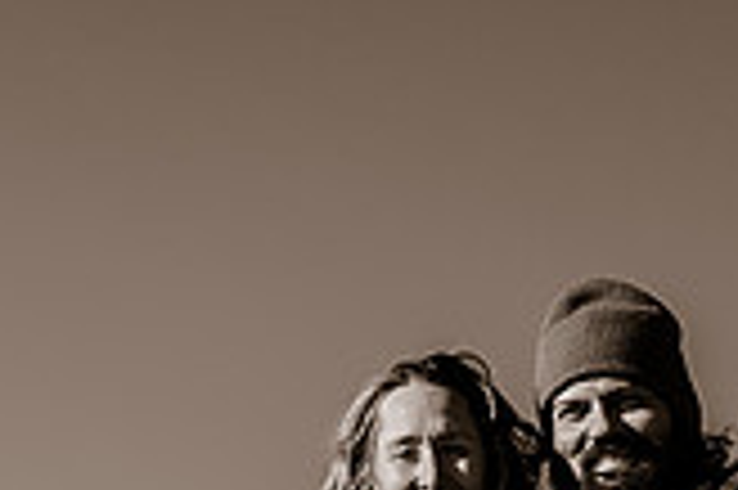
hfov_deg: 13.7
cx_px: 130
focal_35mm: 149
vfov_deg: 9.0
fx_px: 3051
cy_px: 686
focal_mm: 38
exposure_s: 1/640
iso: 200
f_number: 8
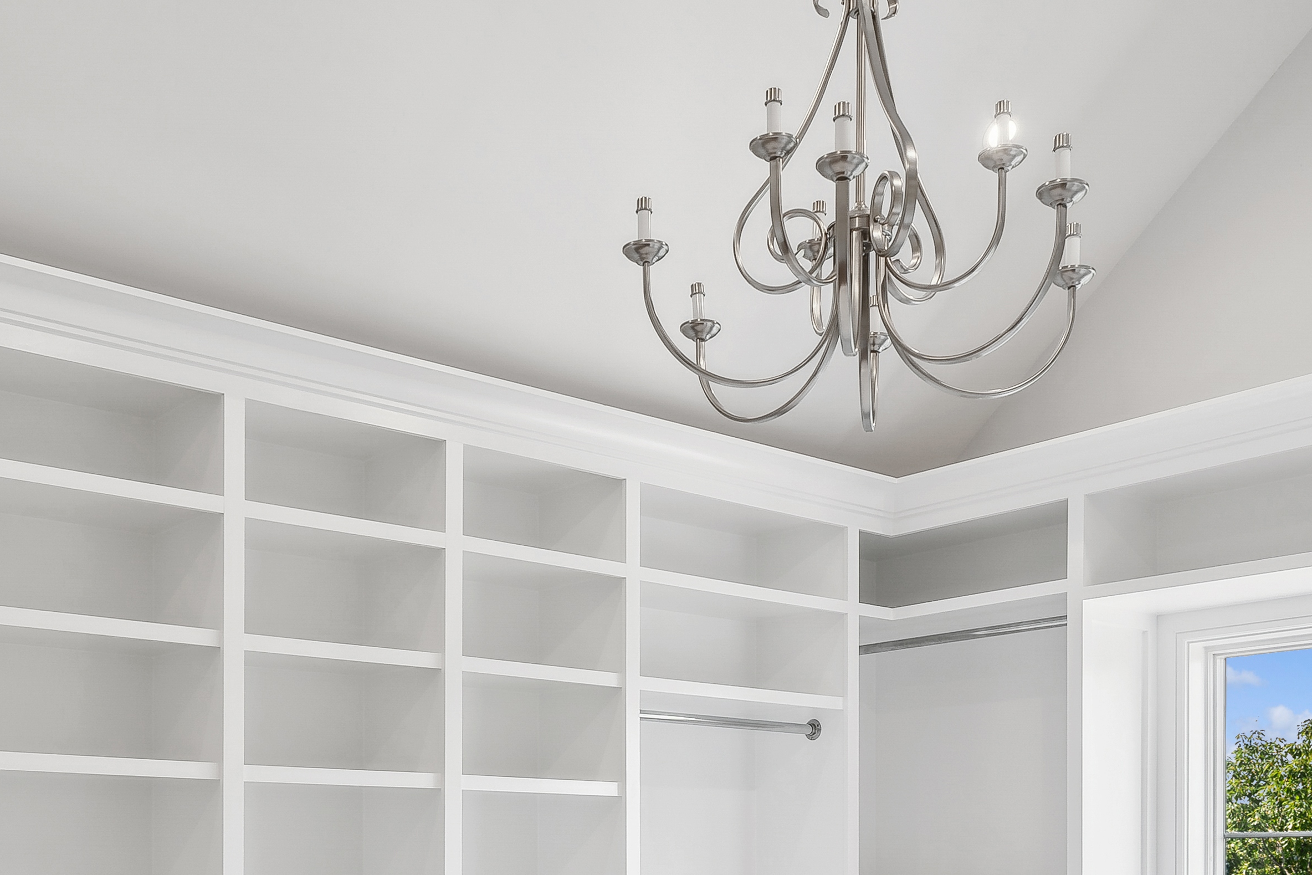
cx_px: 592
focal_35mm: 38
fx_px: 1385
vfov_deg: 32.1
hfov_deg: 50.6
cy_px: 894
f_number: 8
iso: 200
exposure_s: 1/13
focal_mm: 15
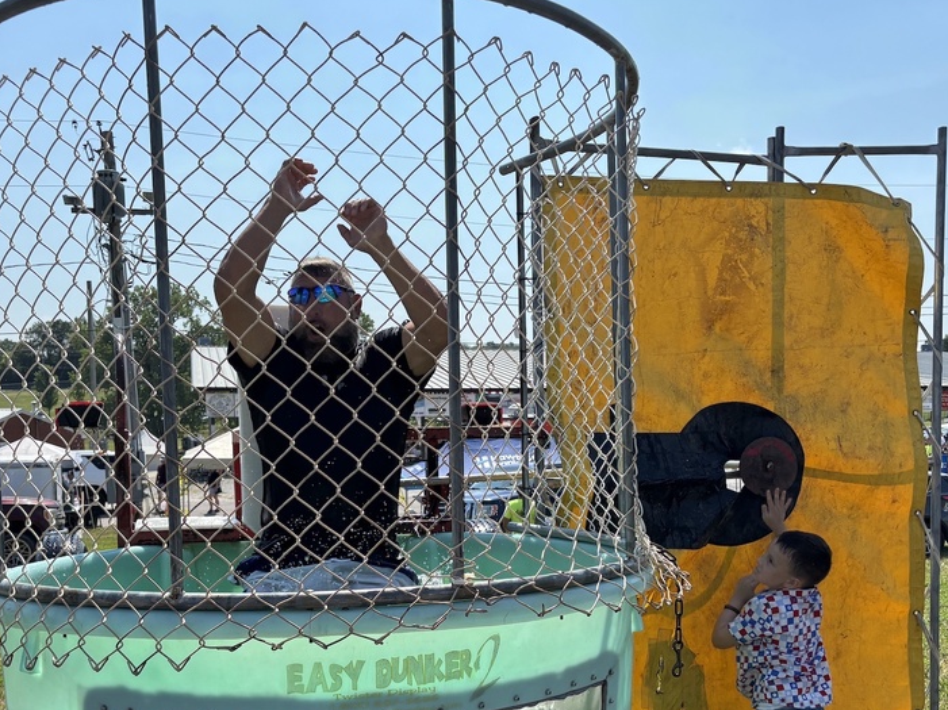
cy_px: 513
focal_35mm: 38
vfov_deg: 37.0
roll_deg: +0.0
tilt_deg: -7.8
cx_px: 445
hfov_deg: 49.0
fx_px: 1040
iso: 50
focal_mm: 5.96
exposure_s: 1/3311
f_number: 1.6
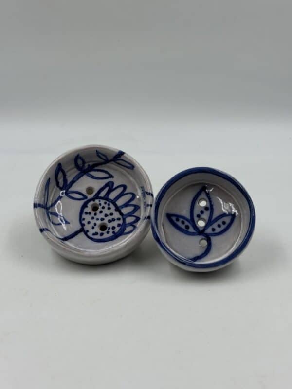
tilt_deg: -28.3
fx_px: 540
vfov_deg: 39.7
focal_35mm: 48
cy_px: 194
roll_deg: -0.8
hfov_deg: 30.3
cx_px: 146
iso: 64
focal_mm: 6.86
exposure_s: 1/880
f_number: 1.78
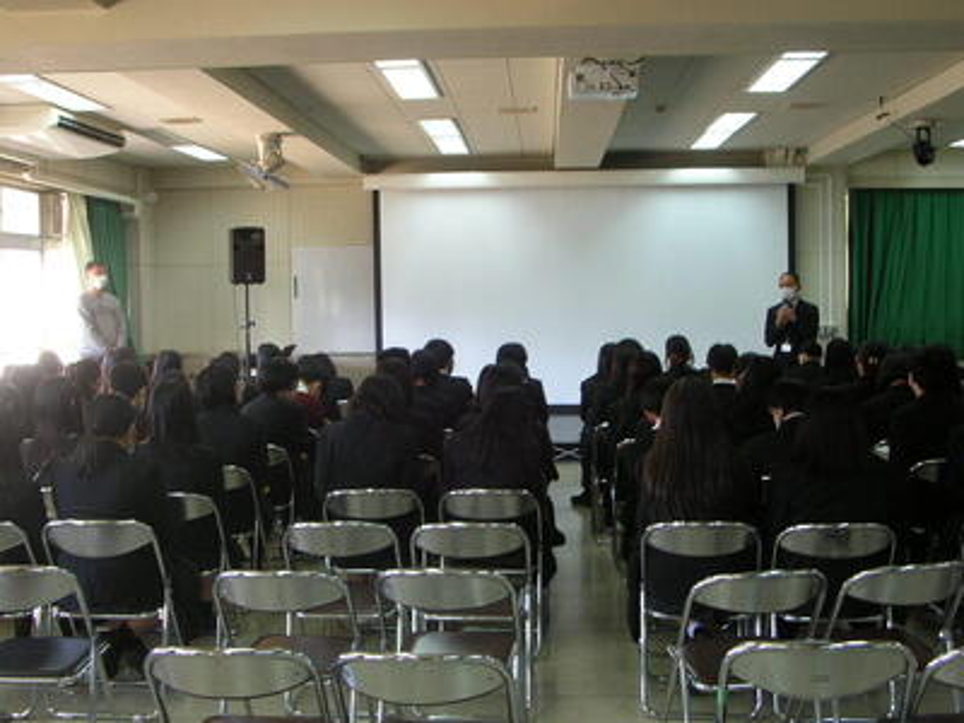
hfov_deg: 42.1
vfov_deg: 32.2
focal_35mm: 45
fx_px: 1253
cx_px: 482
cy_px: 362
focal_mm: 7.5
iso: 50
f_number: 3.1
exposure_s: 1/12.1
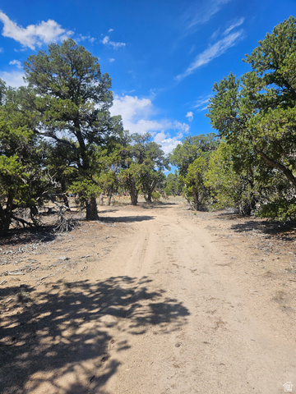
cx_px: 148
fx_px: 262
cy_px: 197
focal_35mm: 23
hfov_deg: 58.9
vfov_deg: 73.9
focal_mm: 5.4
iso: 25
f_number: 1.8
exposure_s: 1/2510
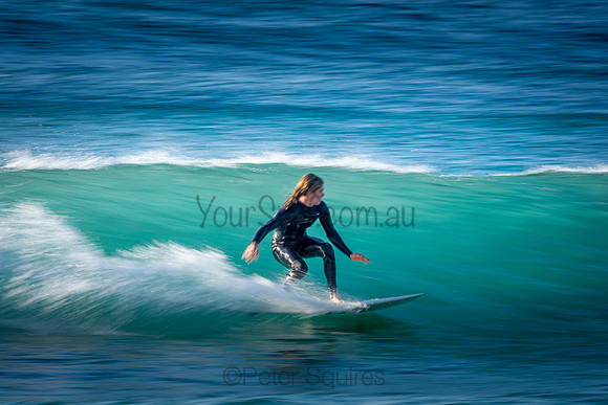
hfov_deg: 2.7
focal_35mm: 750
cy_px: 202
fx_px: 12669
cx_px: 304
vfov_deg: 1.8
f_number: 16
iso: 100
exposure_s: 1/30
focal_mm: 500
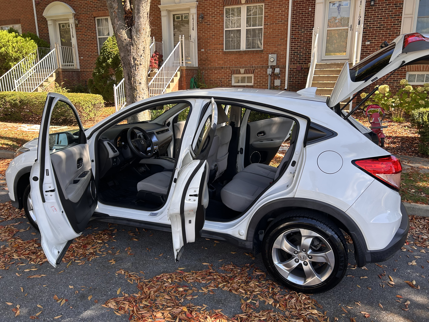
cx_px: 214
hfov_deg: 67.3
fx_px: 322
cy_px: 161
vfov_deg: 53.1
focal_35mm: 26
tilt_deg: -14.2
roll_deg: +1.3
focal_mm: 5.7
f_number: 1.5
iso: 50
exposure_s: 1/581
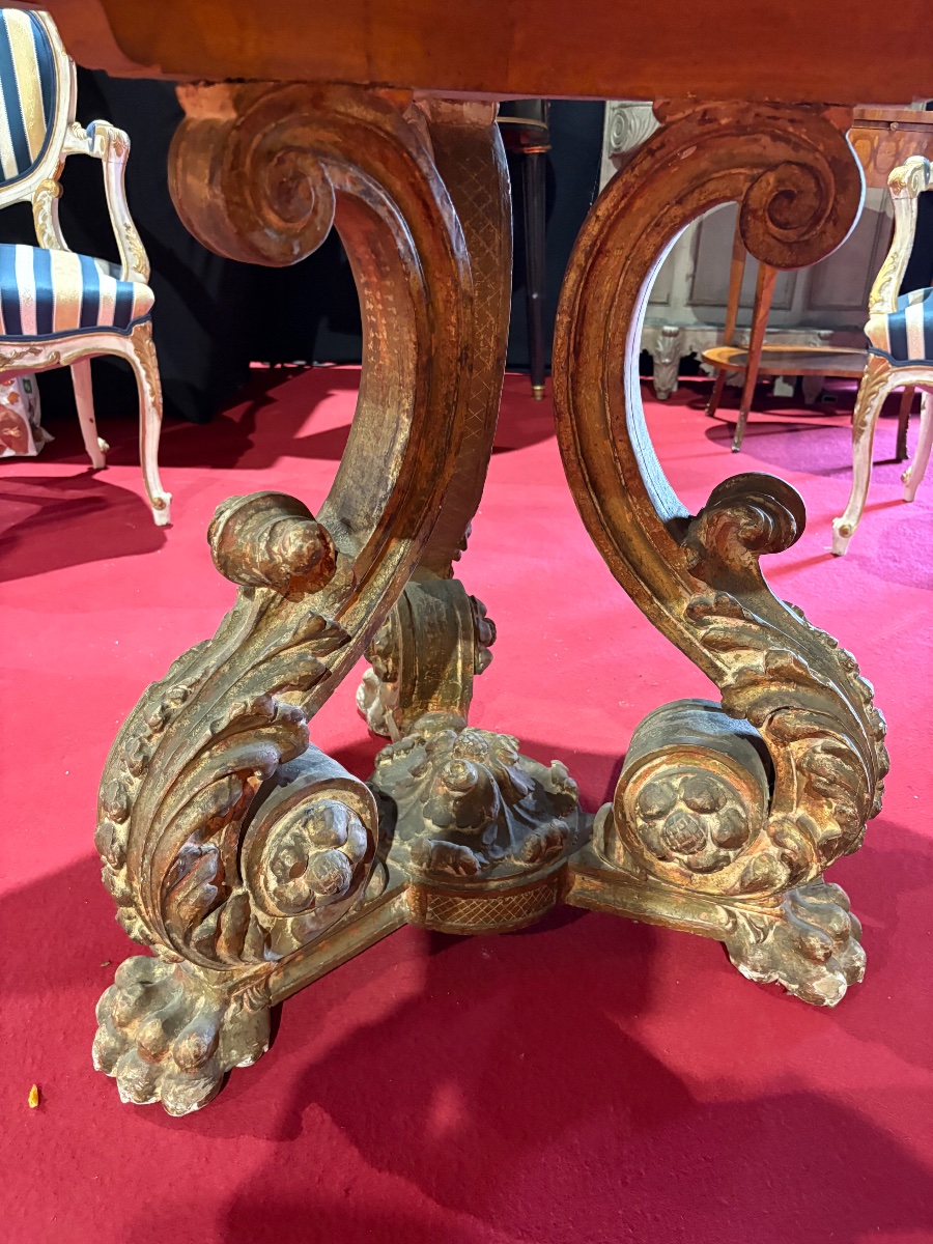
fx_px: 934
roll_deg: -1.9
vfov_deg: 67.3
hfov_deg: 53.1
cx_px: 466
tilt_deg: -26.2
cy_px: 622
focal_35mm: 26
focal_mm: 5.96
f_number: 1.6
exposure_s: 1/33
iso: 500
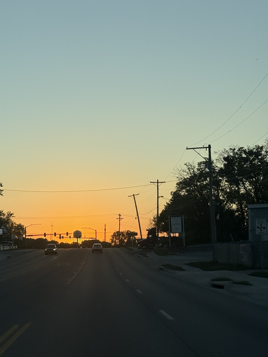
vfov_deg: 27.0
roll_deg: +0.7
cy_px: 200
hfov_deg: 20.3
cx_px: 71
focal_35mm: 72
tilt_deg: +5.5
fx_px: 743
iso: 64
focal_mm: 6.76
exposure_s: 1/2342
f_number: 1.78
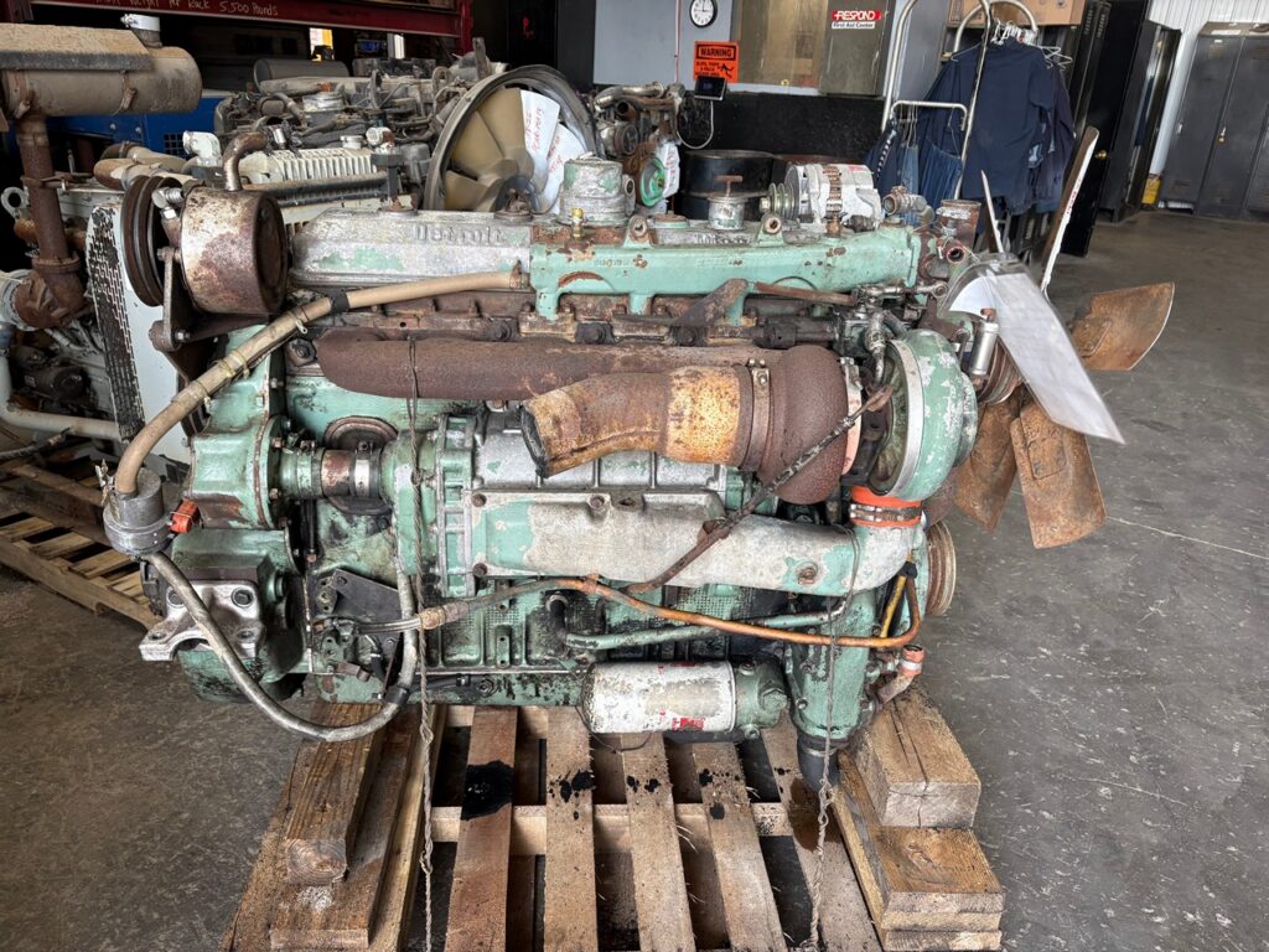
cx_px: 634
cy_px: 476
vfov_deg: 53.1
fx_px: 953
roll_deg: -3.4
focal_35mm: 26
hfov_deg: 67.3
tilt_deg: -22.9
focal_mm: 5.96
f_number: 1.6
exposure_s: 1/120
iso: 100
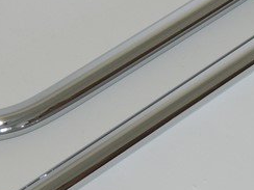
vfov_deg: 11.3
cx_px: 101
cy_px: 70
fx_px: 961
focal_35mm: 131
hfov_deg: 15.0
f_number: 3.6
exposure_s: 1/40
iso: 220
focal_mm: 8.9
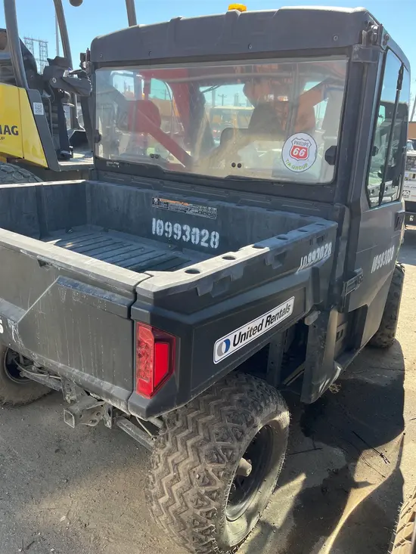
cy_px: 277
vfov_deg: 67.3
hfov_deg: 53.1
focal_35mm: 26
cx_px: 208
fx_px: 416
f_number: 1.6
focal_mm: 5.1
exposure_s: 1/504
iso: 50
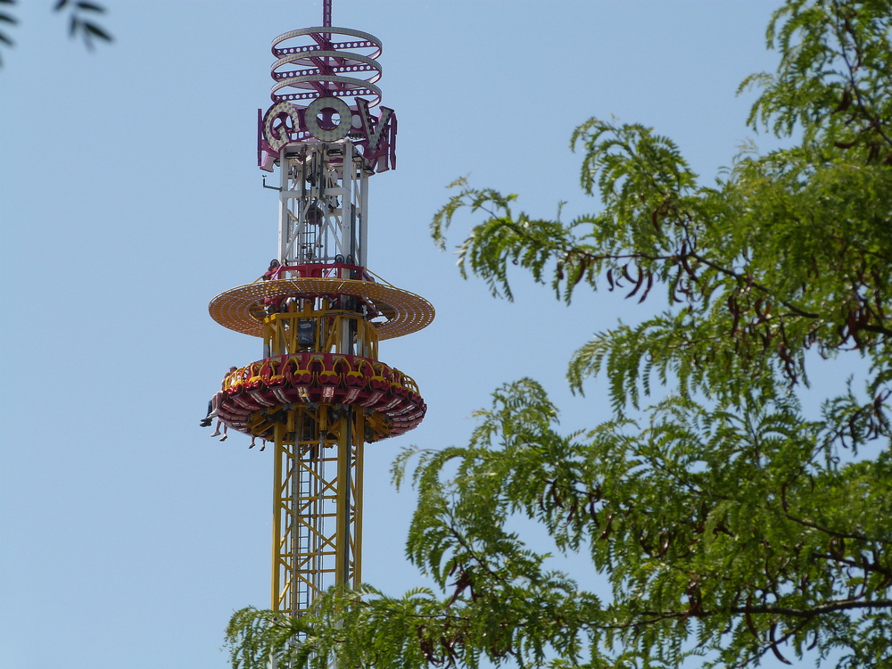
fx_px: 8555
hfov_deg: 6.0
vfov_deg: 4.5
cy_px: 334
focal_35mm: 332
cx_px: 446
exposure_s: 1/500
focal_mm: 59.7
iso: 100
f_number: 5.6
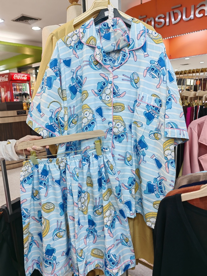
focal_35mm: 27
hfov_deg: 51.4
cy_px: 138
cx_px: 104
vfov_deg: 65.3
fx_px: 215
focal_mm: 5.54
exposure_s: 1/100
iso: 125
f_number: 1.8
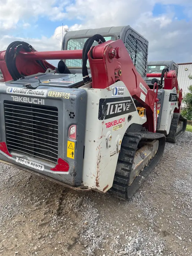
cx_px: 96
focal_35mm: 26
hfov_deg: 53.1
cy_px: 128
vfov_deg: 67.3
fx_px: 192
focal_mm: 4.2
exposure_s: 1/807
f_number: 1.6
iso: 32
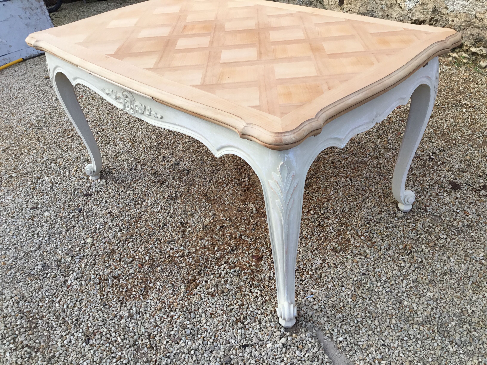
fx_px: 436
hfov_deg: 58.4
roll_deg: +4.7
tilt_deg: -34.4
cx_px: 244
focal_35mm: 31
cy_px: 182
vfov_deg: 45.4
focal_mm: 3.3
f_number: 2.4
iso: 25
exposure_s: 1/107
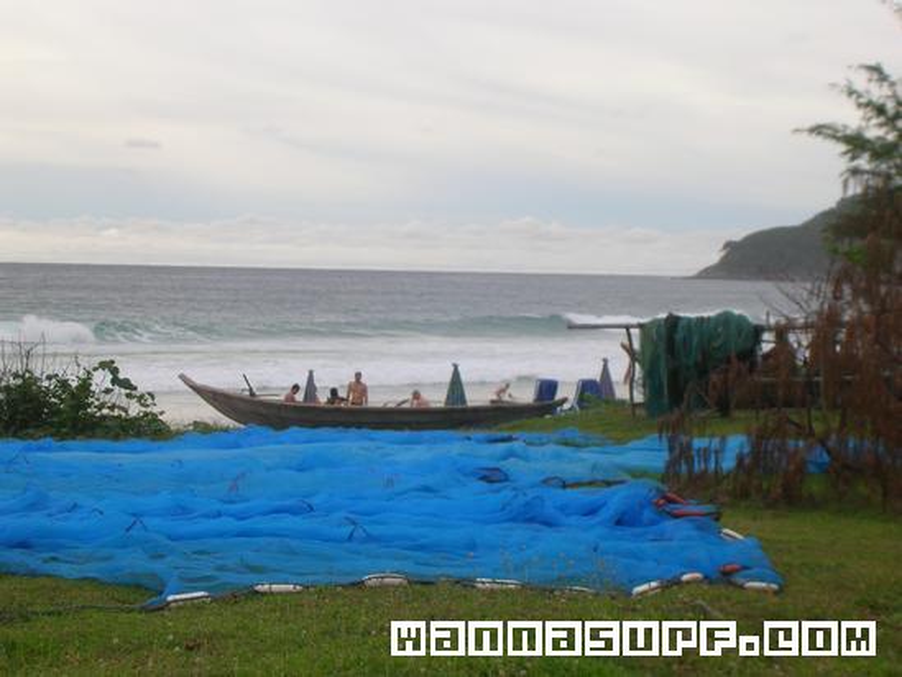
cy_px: 338
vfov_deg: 12.9
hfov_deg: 17.1
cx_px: 451
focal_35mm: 115
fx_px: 2997
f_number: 4.9
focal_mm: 17.4
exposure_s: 1/462
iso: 90
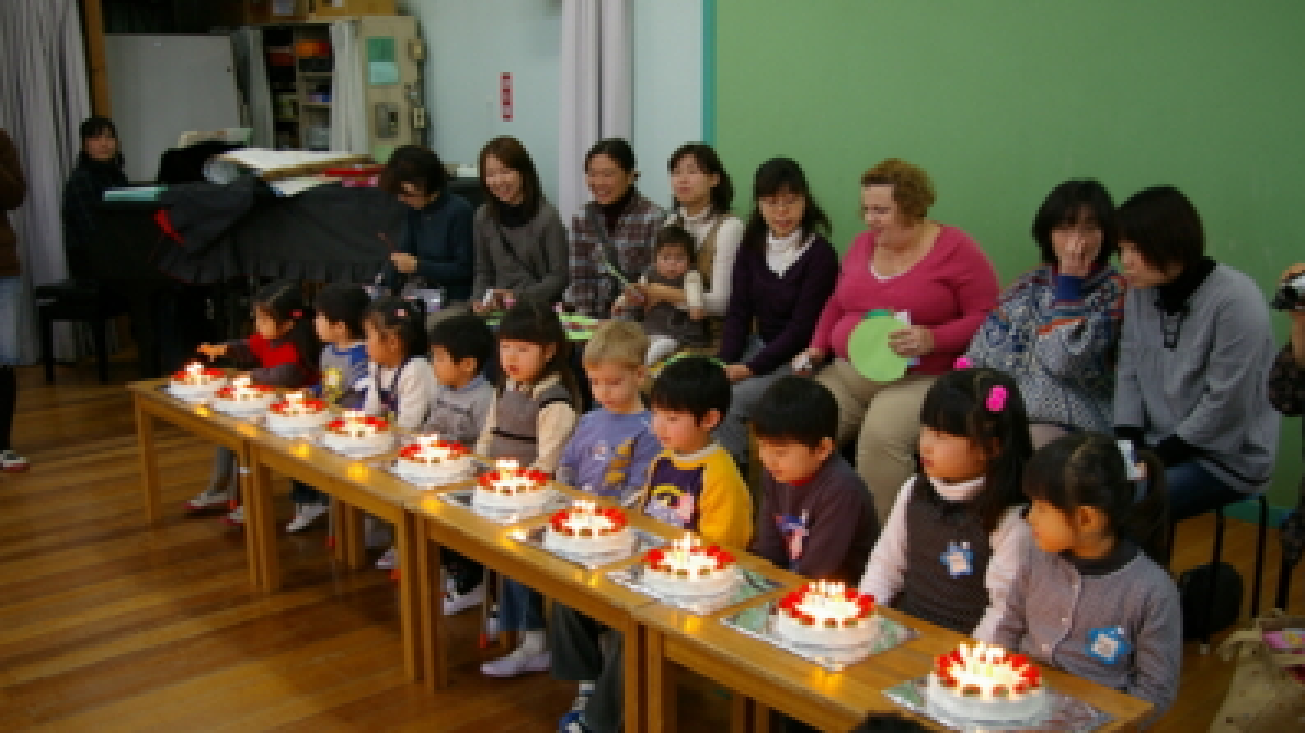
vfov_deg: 31.1
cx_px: 651
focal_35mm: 38
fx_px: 1314
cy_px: 399
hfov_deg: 52.8
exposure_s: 1/30
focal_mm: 24
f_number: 4
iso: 400
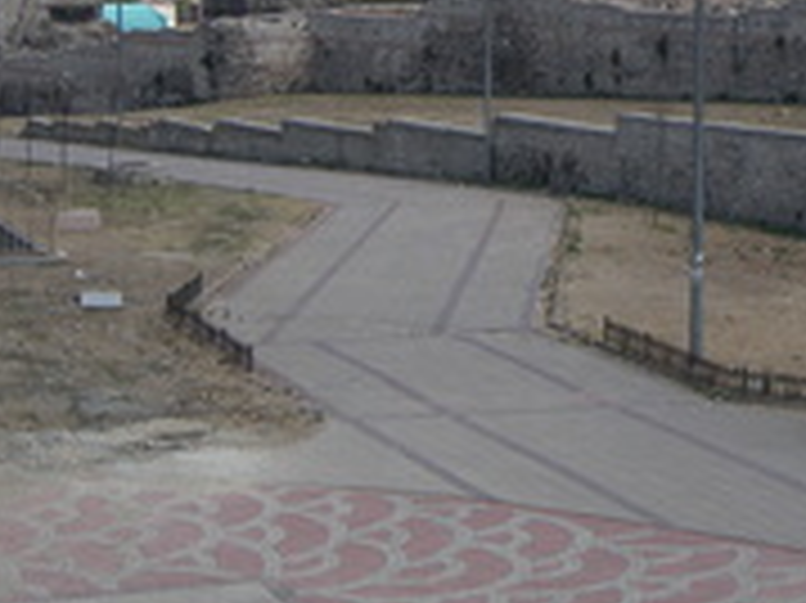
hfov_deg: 17.1
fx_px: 2629
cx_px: 747
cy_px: 86
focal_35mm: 113
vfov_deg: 13.0
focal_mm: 9.6
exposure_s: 1/500
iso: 50
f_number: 3.6
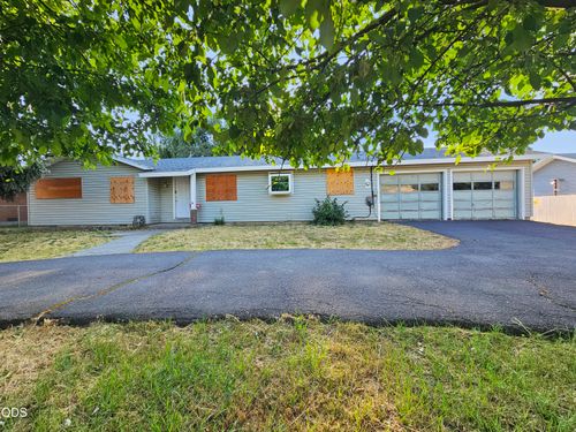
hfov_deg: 106.2
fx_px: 216
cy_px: 216
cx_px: 288
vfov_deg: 89.9
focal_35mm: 13
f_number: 2.2
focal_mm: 2.2
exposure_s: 1/285
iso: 64
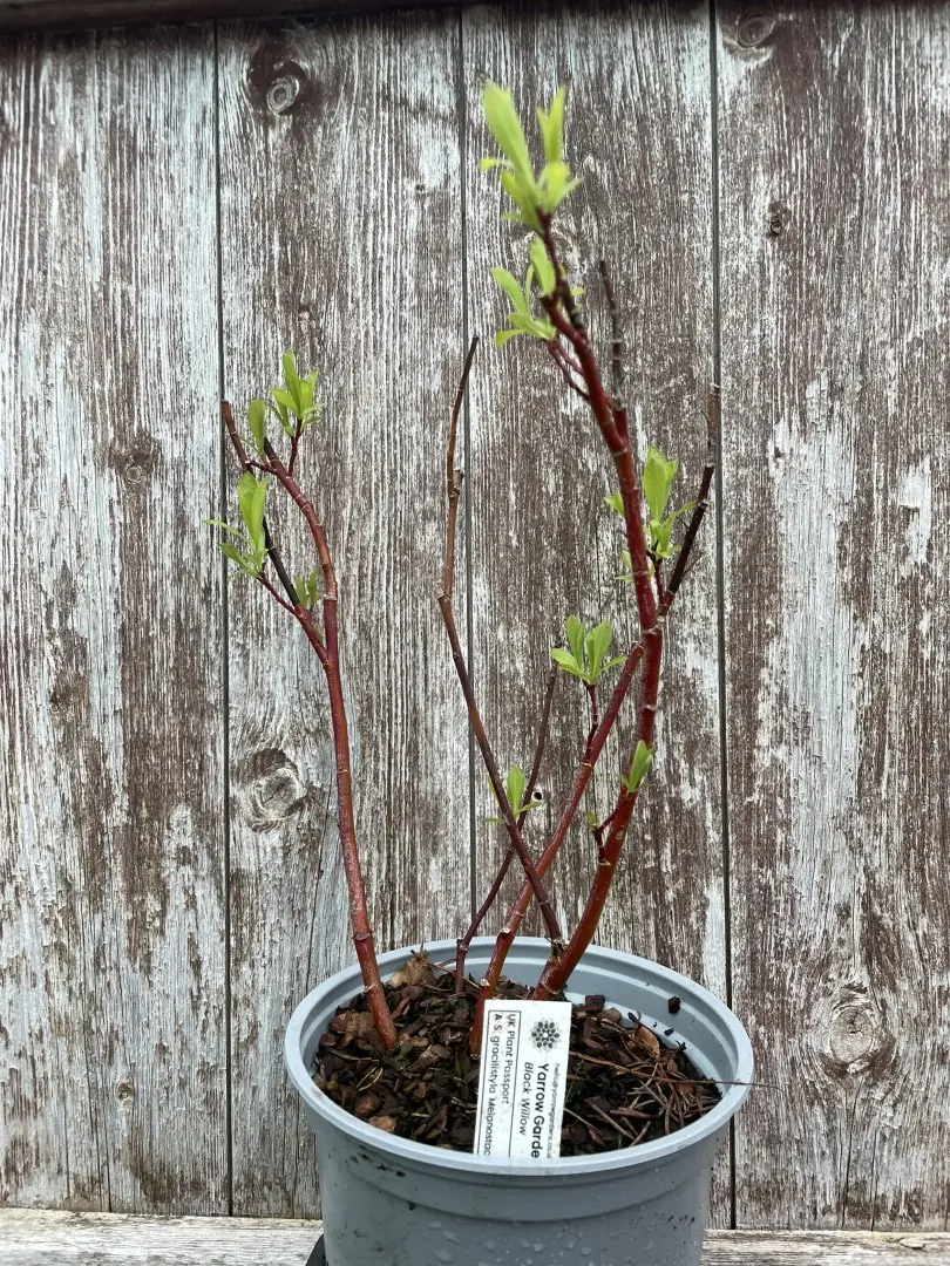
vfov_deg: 67.3
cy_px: 633
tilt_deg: +0.1
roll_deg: -1.0
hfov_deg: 53.1
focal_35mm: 26
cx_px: 475
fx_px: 951
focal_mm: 4.2
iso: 50
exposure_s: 1/121
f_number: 1.6
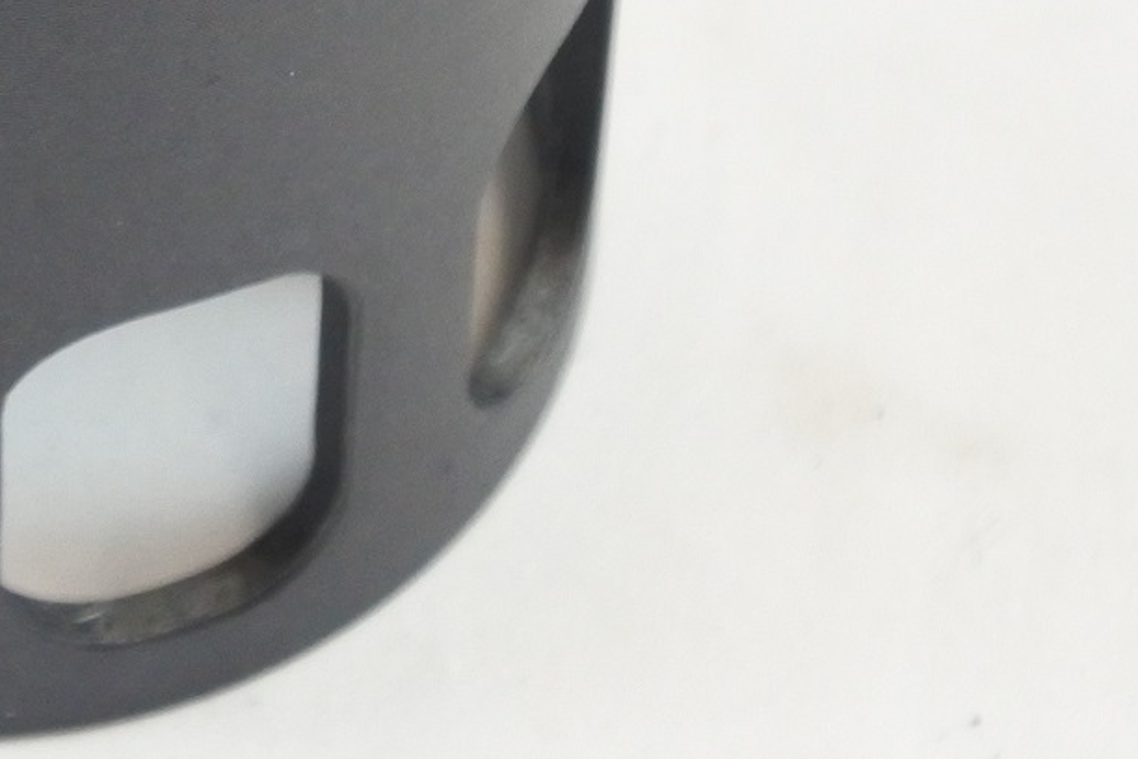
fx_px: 6132
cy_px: -286
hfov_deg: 10.5
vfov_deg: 7.0
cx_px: -22
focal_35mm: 194
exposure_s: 1/125
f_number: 5
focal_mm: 24
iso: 800
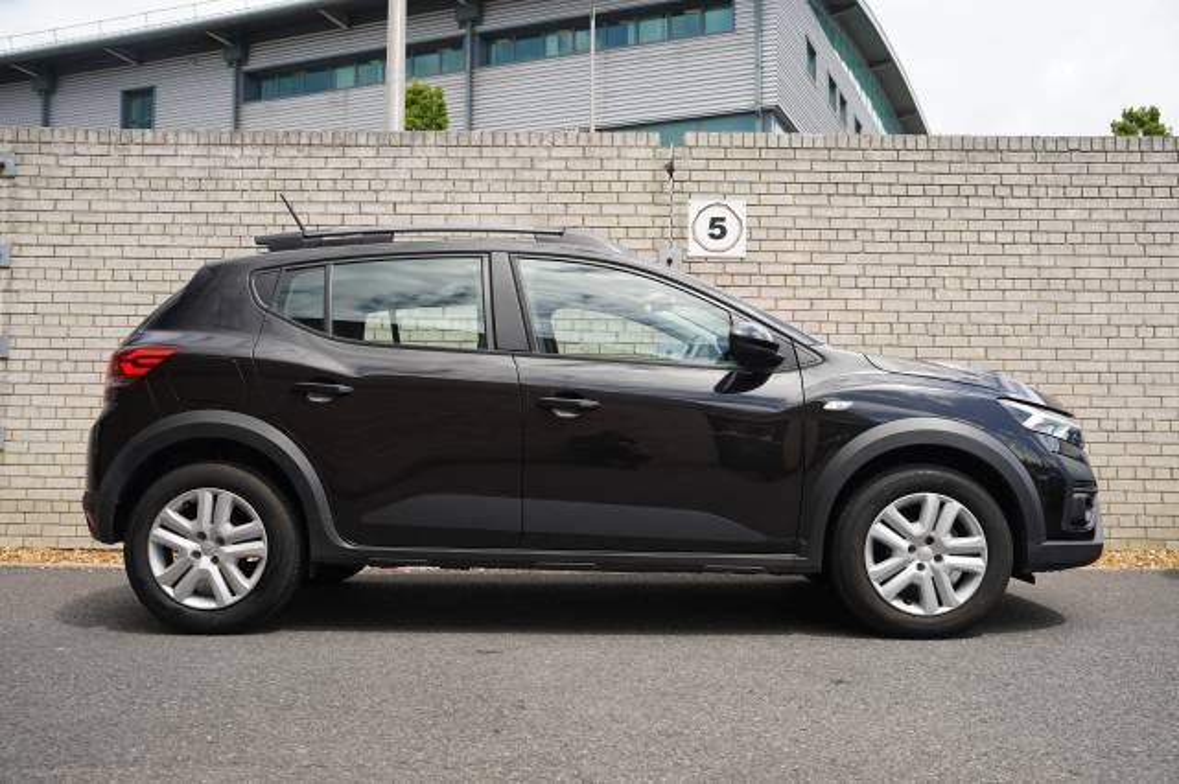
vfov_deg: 38.4
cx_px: 590
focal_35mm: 34
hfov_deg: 55.3
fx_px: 1126
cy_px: 392
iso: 100
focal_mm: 34.4
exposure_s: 1/200
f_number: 4.5
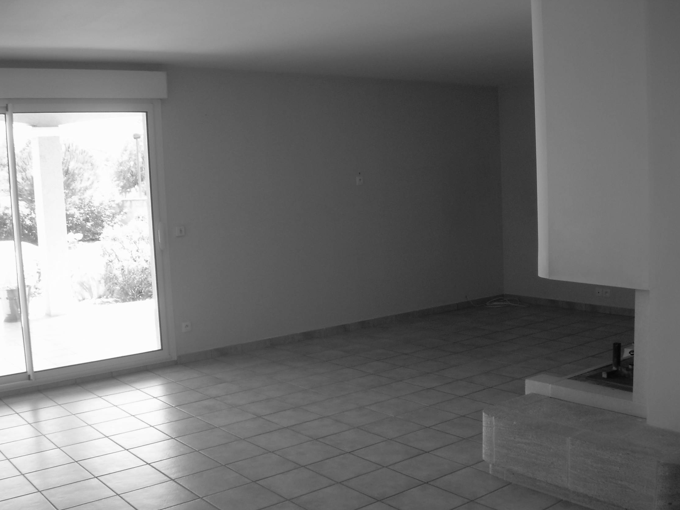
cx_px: 343
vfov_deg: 36.8
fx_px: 766
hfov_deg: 47.9
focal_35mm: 39
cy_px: 259
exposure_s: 1/38.9
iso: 50
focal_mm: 6.3
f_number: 2.8
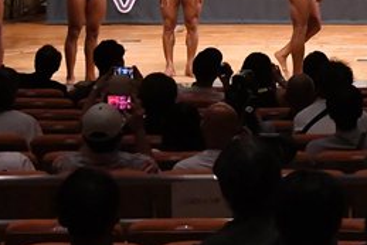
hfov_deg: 8.8
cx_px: 397
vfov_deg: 5.9
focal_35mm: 233
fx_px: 2377
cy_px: -75
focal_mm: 52
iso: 10000
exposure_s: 1/400
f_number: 5.6
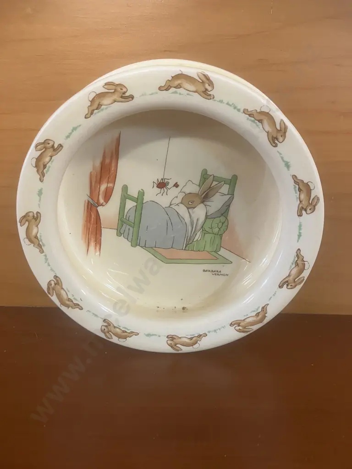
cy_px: 234
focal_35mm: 28
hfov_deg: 49.7
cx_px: 176
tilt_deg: -16.8
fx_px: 380
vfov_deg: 63.4
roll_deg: +0.0
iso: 250
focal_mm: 3.99
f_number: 1.8
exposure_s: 1/50
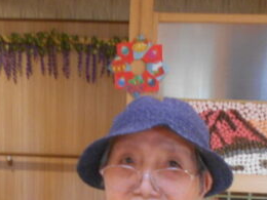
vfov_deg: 23.2
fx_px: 463
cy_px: 211
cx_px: 122
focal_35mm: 60
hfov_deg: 32.2
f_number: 3.2
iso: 400
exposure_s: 1/30
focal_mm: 4.6
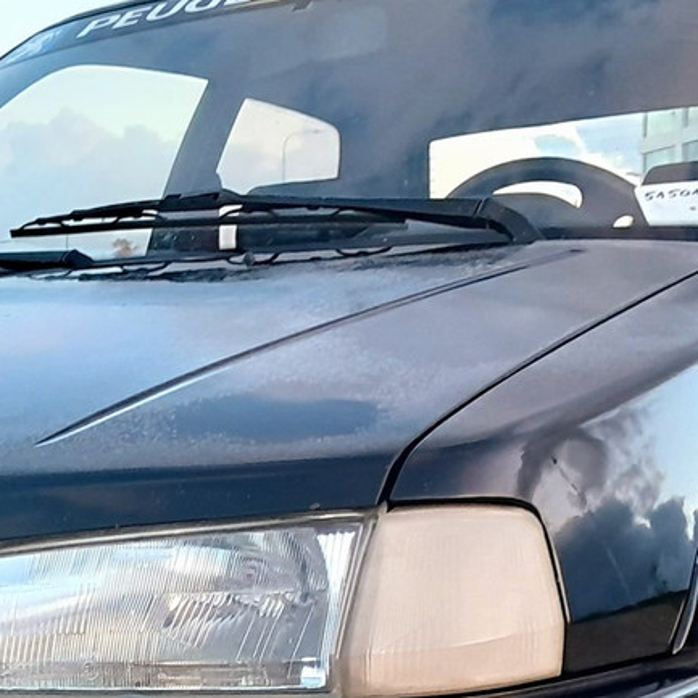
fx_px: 1939
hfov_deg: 19.9
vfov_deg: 19.9
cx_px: 47
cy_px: 671
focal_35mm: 85
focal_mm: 4
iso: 80
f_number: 1.8
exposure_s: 1/50
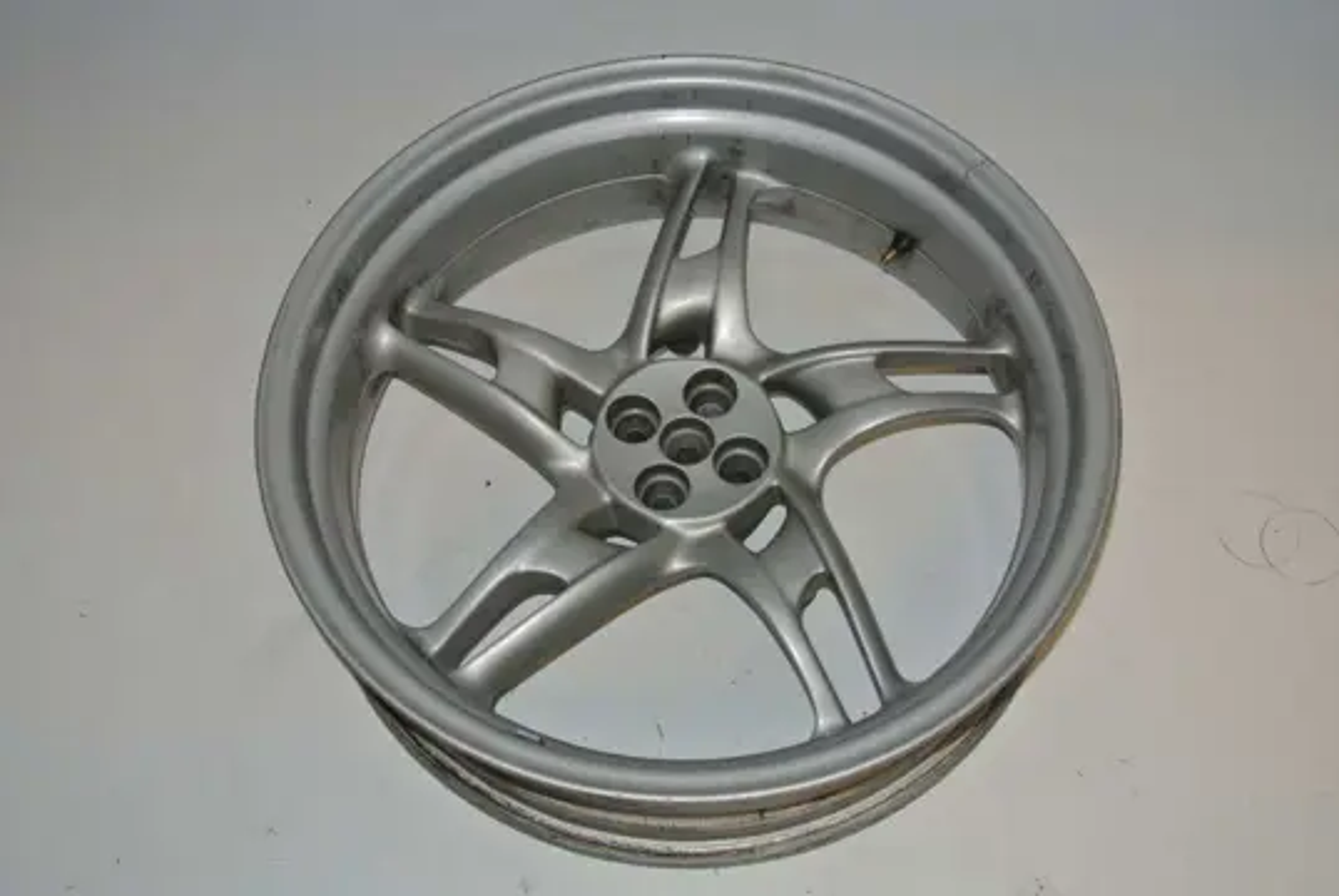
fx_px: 1378
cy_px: 448
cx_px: 670
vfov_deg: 36.0
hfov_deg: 51.8
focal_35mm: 37
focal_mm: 14
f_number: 4
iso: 200
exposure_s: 1/60
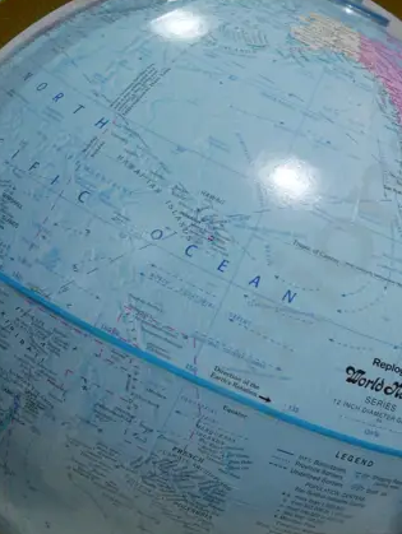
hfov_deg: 16.8
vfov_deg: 22.0
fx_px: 1361
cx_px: 229
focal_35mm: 88
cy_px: 399
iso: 200
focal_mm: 18
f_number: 4
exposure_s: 1/80
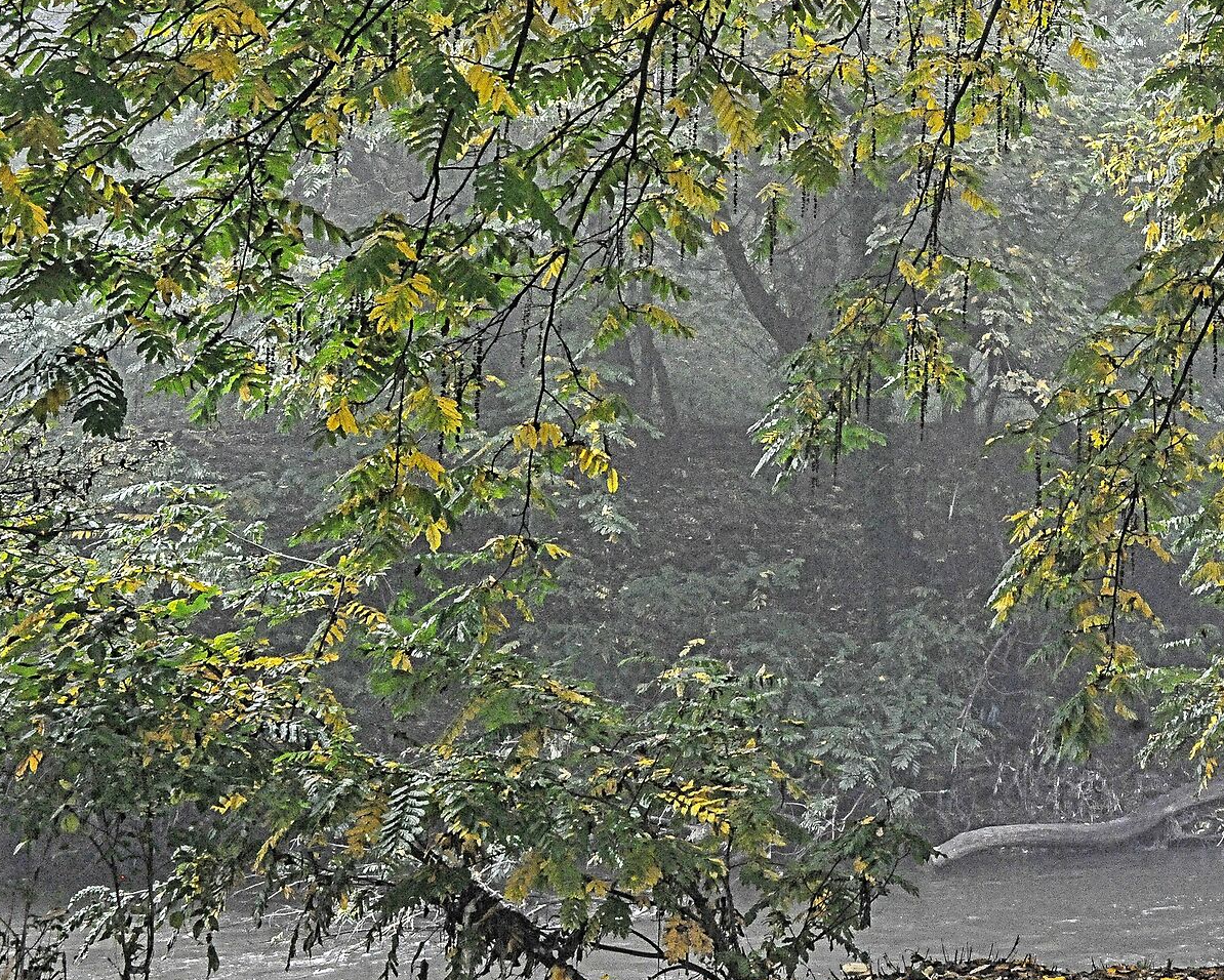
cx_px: 1157
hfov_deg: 27.4
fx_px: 2392
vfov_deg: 22.8
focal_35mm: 66
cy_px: 187
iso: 3200
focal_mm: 35
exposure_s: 1/100
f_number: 13
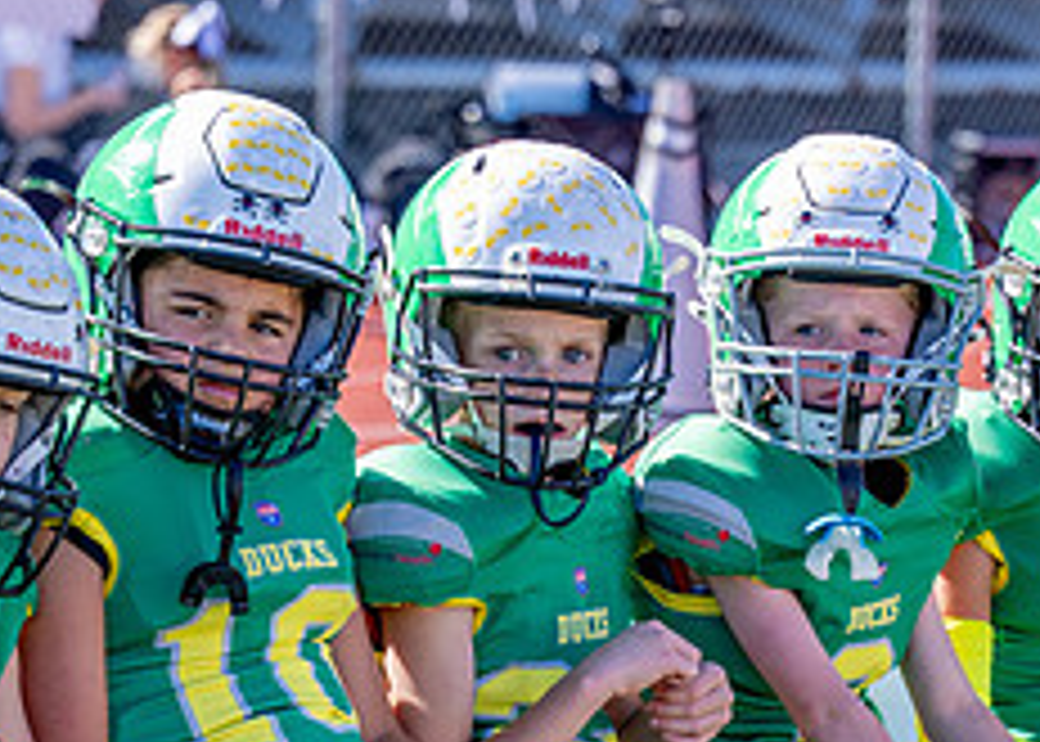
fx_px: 6321
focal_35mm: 214
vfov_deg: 6.7
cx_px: 599
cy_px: 700
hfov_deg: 9.4
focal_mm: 70
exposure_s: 1/800
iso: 100
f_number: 2.8
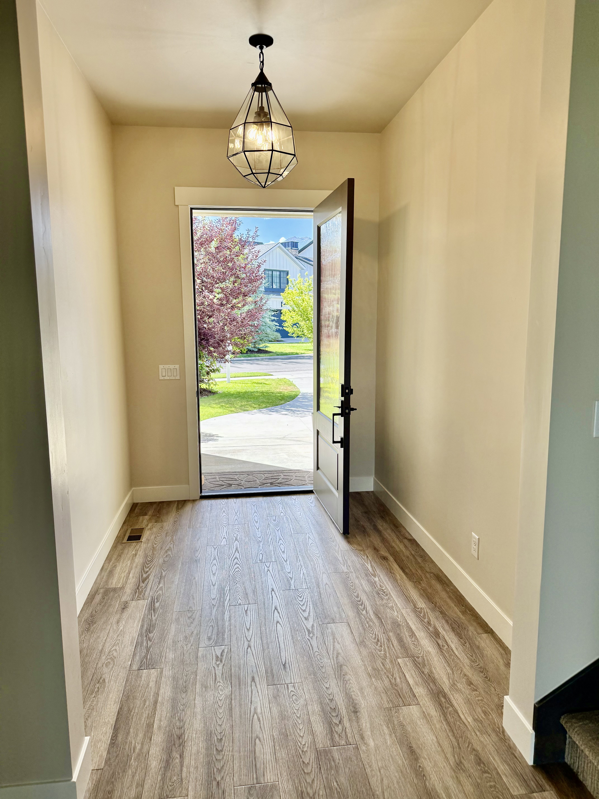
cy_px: 400
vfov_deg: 71.6
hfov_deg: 56.8
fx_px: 554
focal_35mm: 24
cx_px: 300
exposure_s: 1/584
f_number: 1.78
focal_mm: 6.76
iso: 100
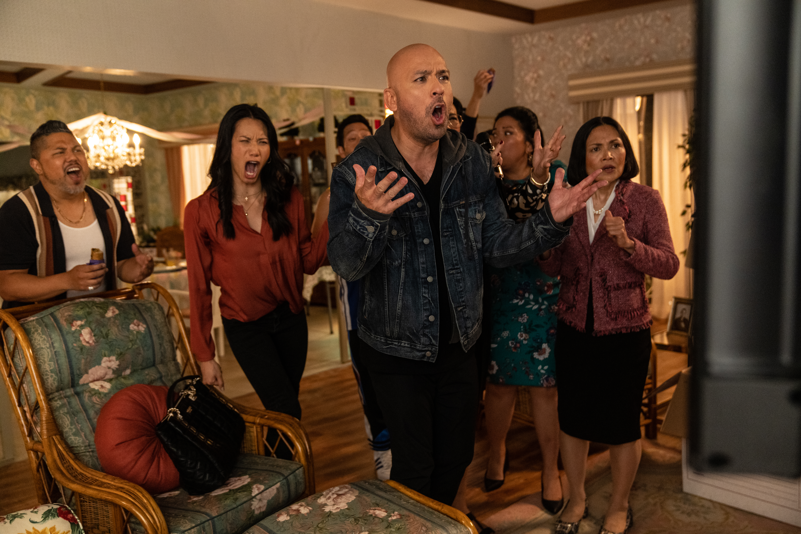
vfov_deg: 42.3
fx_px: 690
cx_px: 400
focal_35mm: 31
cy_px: 267
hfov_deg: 60.3
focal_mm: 31
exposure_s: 1/125
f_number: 2.8
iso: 4000
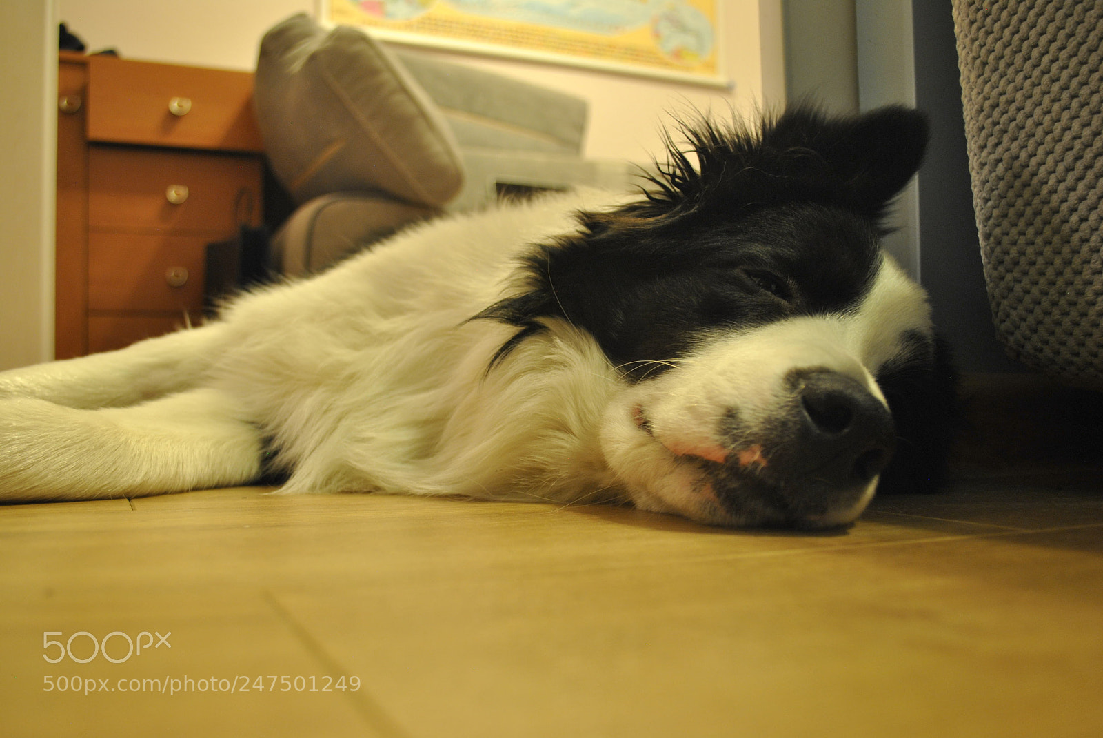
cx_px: 552
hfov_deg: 57.2
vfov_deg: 40.1
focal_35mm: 33
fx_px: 1012
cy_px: 369
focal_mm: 22
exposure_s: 1/2
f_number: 4.5
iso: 200
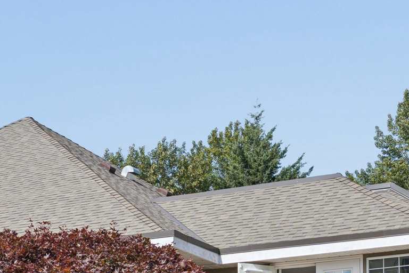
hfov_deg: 16.9
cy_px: 306
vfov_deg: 11.3
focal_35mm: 119
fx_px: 1354
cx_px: 34
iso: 320
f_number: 7.1
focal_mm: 29.8
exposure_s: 1/500
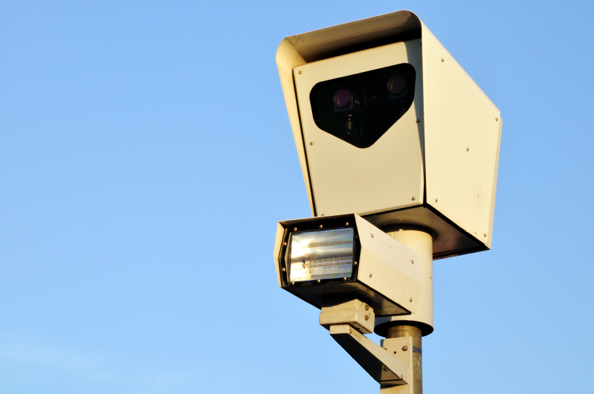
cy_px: 197
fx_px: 2026
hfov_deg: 16.7
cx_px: 297
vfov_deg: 11.1
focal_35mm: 123
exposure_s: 1/6
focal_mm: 82
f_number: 29
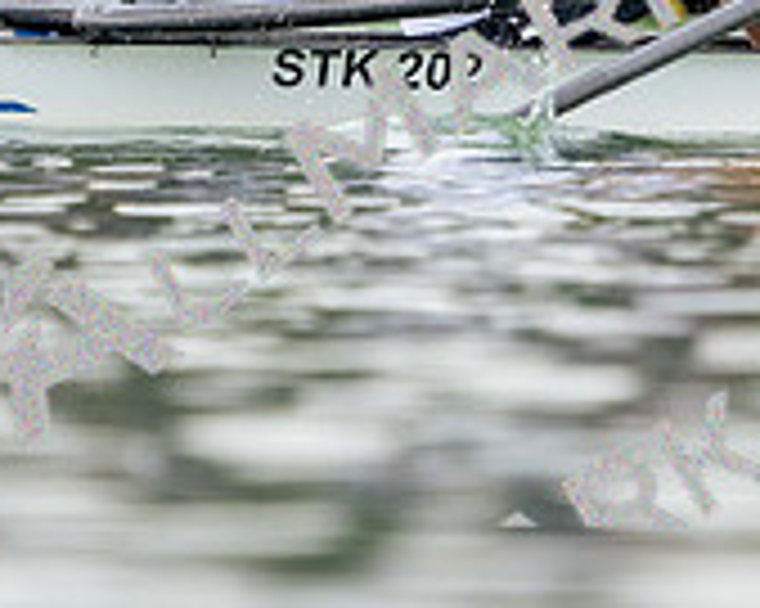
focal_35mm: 2698
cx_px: 913
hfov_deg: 0.7
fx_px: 60651
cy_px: -245
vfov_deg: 0.6
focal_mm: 559
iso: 800
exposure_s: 1/1600
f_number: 6.3
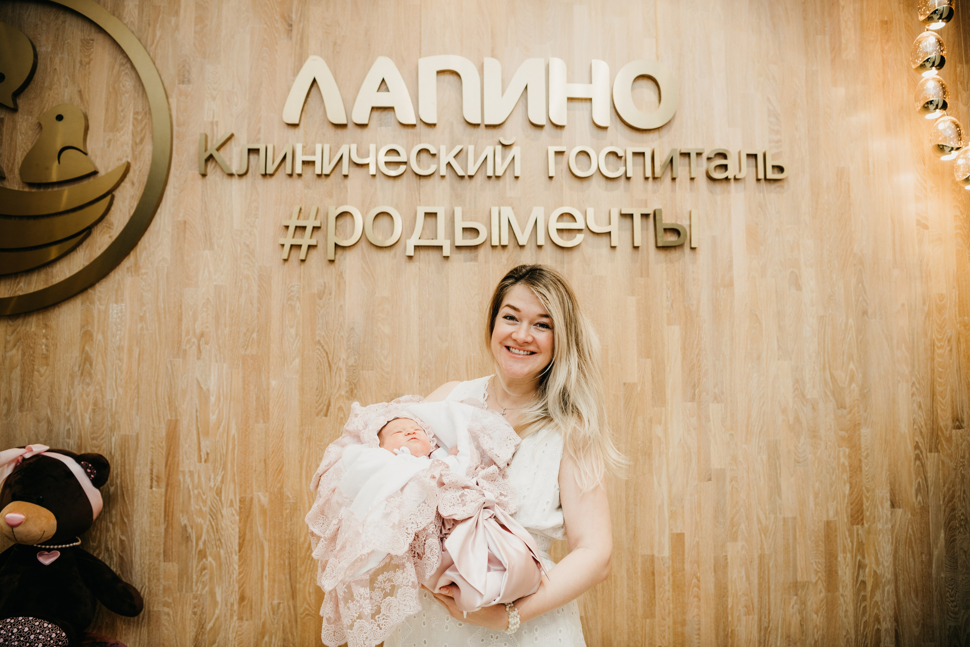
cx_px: 485
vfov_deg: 46.4
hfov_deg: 65.5
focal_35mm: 28
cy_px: 324
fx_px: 754
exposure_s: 1/160
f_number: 3.2
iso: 160
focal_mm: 28
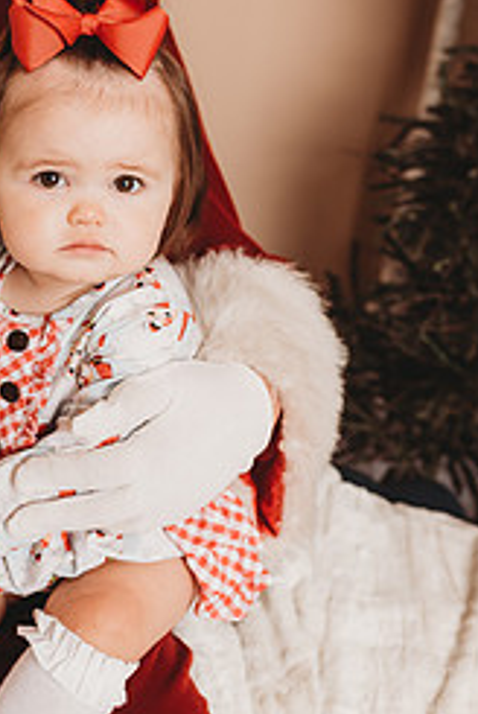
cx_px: 47
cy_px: 300
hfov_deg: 29.3
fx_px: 874
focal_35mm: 44
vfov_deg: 44.3
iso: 100
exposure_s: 1/160
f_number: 3.2
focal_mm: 24
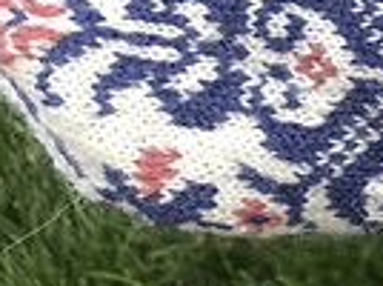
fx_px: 1480
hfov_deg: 13.7
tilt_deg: -46.0
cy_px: -269
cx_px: 609
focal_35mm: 134
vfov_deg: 10.2
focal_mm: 3.99
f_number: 1.8
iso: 40
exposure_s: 1/24
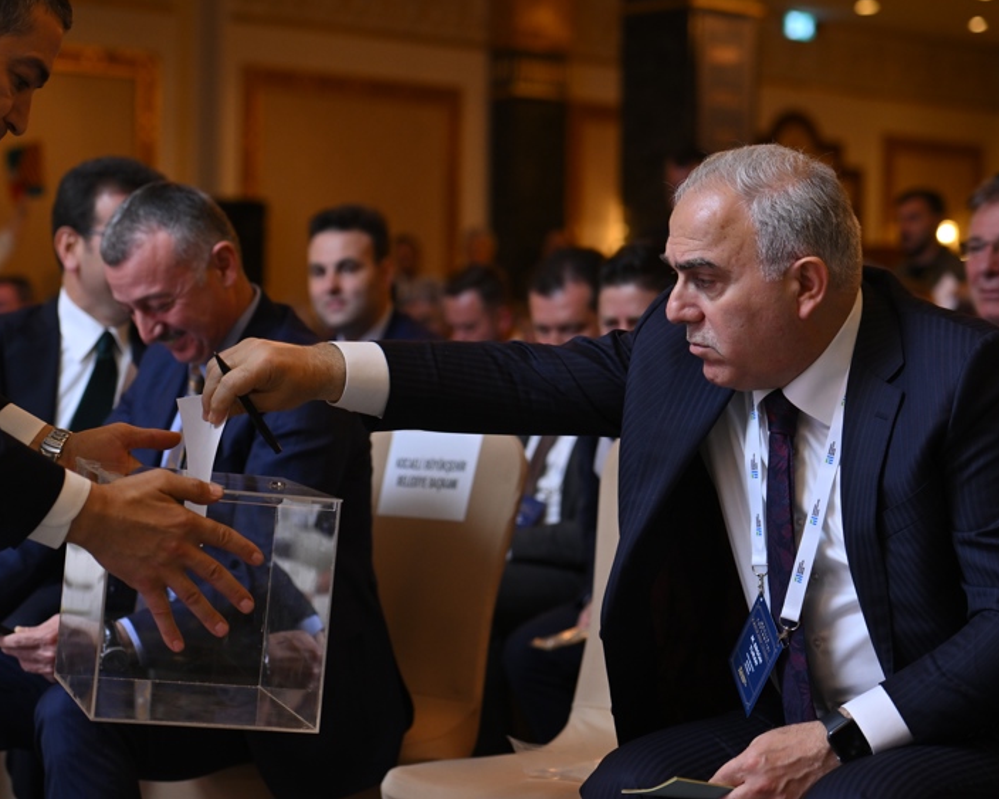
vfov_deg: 18.3
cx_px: 456
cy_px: 375
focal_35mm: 84
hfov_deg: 22.7
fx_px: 2483
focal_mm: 70
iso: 1000
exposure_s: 1/160
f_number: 3.5
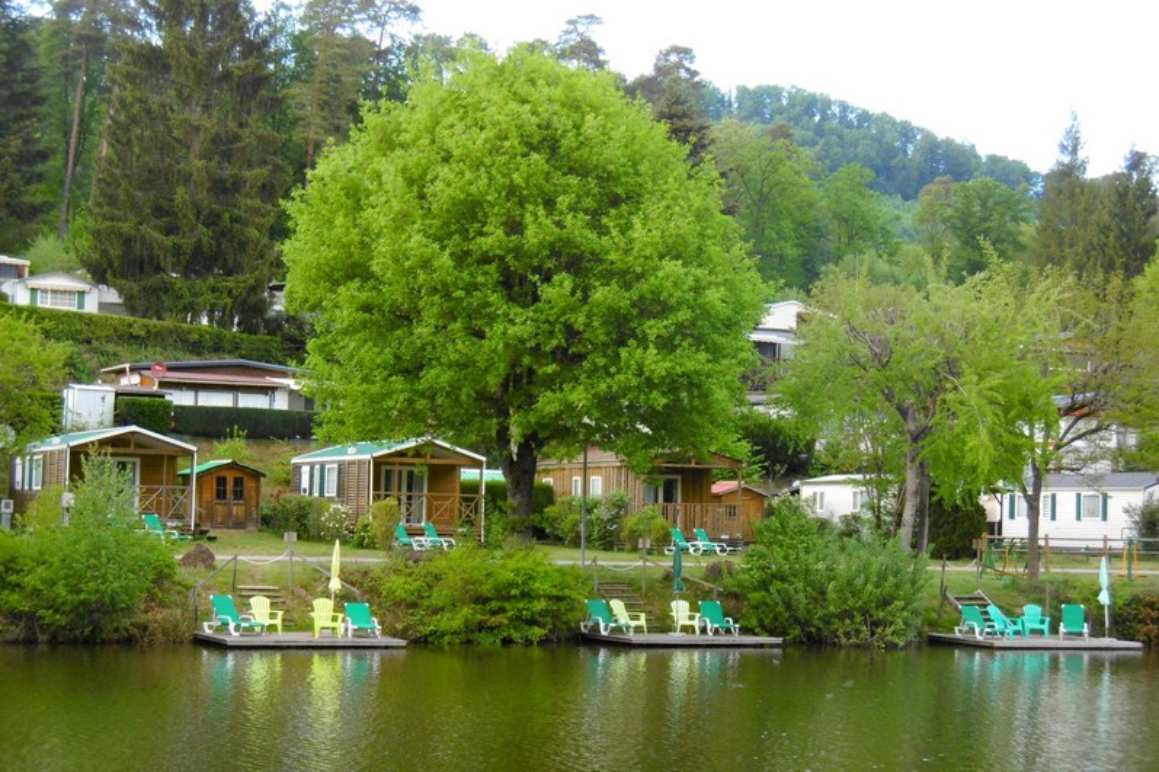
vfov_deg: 19.2
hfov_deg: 28.5
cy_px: 416
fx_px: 2285
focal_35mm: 71
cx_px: 580
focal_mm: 12.1
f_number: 4.4
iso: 100
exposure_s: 1/80
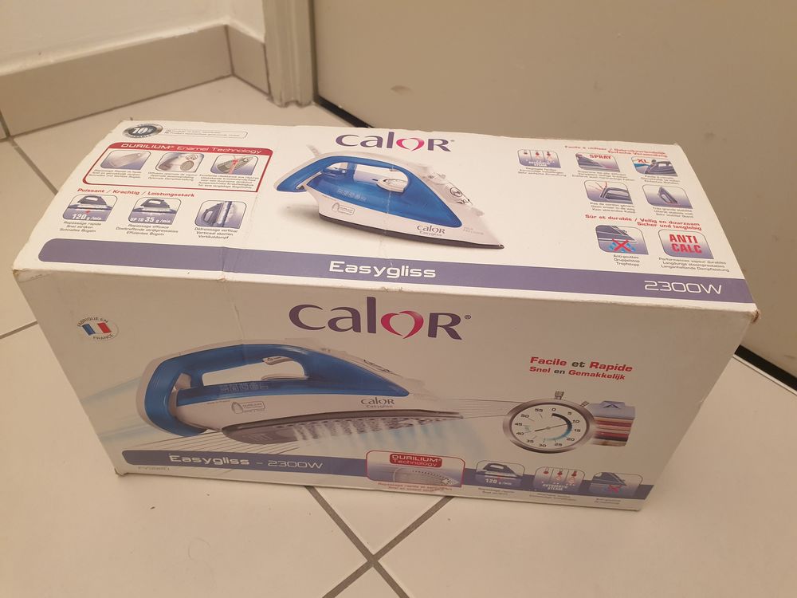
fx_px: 599
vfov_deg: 53.1
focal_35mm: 26
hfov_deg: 67.3
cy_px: 299
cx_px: 398
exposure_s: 1/33
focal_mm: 4.3
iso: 320
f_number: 2.4
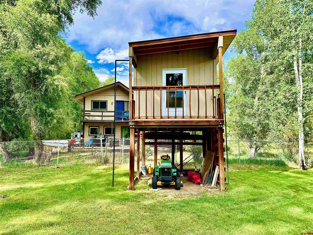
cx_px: 156
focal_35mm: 24
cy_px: 118
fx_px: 217
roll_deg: +0.3
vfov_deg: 56.8
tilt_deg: +6.1
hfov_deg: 71.6
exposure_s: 1/1183
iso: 80
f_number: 1.78
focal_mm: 6.86
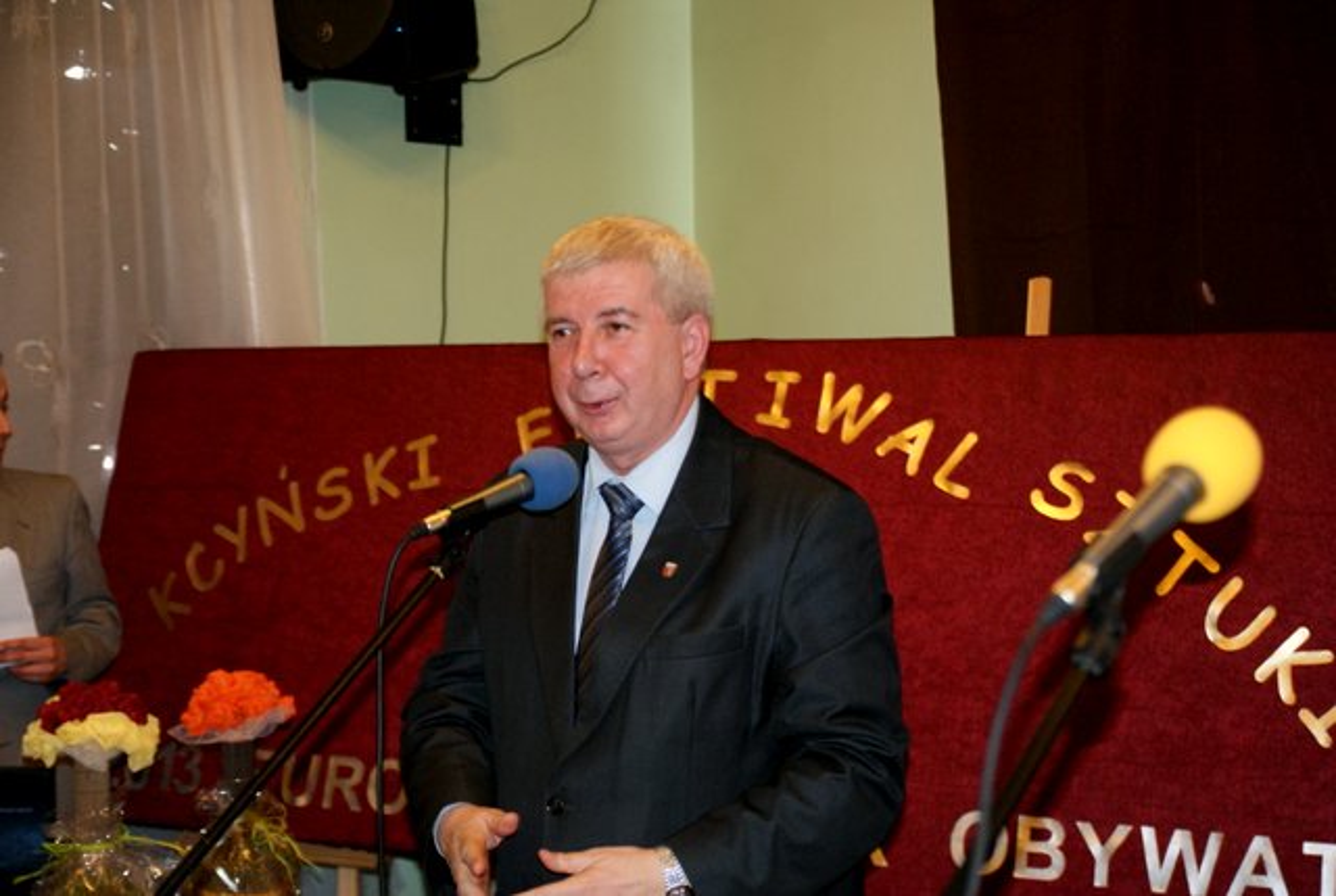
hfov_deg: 33.3
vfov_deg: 22.7
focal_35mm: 60
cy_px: 448
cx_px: 668
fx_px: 2230
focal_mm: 40
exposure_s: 1/60
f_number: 2.8
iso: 800
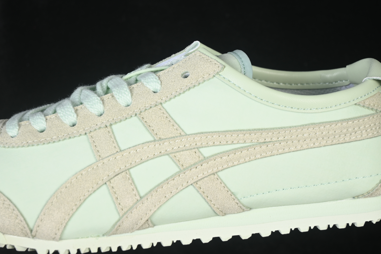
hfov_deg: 27.0
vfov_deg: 18.2
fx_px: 794
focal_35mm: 75
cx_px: 190
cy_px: 127
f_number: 7.1
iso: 160
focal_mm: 50
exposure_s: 1/80
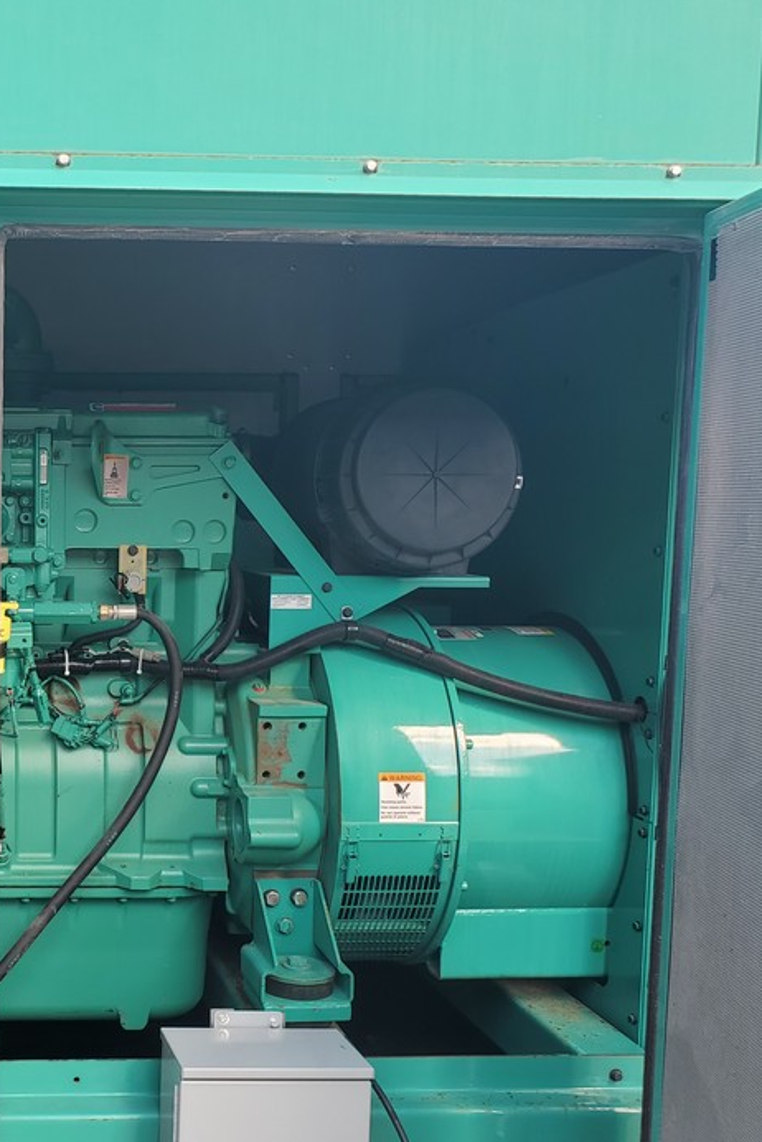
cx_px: -18
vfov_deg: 48.4
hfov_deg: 30.8
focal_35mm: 40
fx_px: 1269
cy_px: 625
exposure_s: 1/195
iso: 50
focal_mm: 4.3
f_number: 2.4
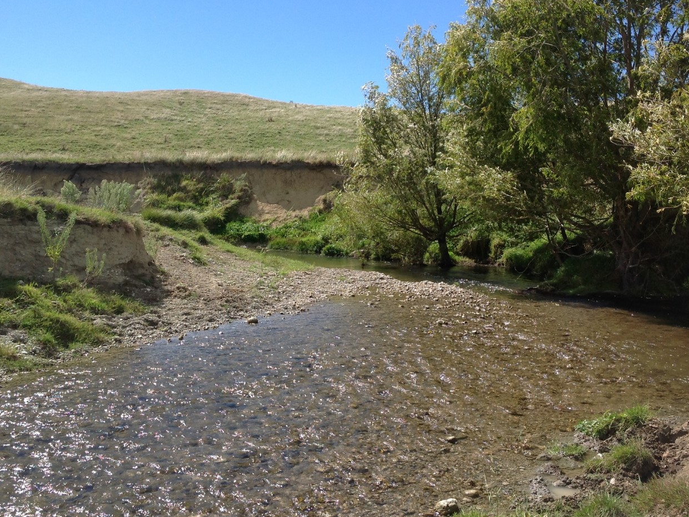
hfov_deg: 45.7
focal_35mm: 41
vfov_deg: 35.1
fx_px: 816
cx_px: 367
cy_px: 253
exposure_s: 1/1439
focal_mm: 4.28
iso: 50
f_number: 2.4
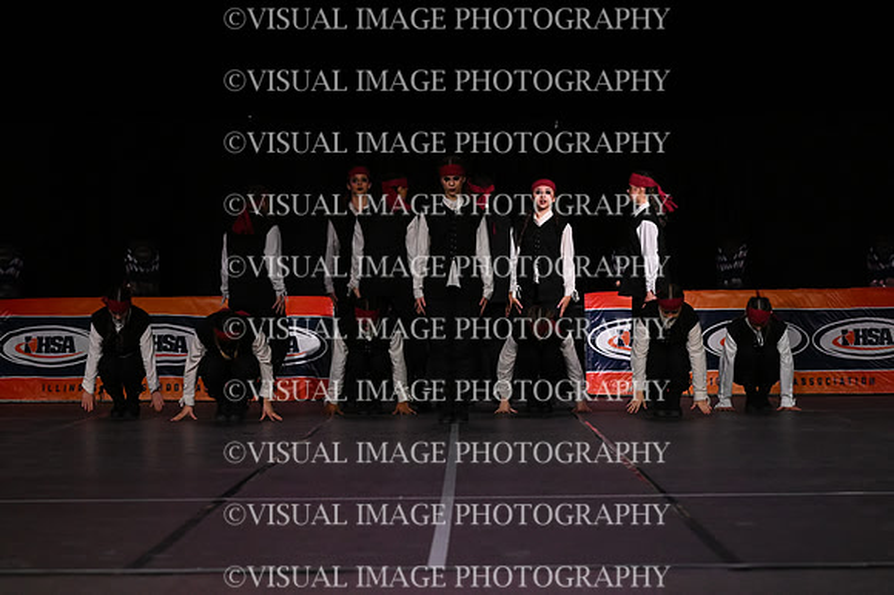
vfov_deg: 12.2
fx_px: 2780
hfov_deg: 18.3
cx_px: 447
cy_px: 298
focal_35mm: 112
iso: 6400
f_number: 4
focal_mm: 75
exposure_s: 1/1000
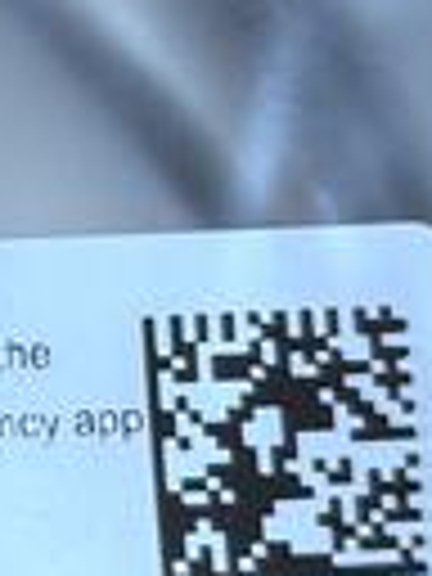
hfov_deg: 9.6
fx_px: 2429
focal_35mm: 146
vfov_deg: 13.5
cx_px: -392
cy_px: 216
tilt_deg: -83.6
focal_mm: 5.96
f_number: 1.6
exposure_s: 1/60
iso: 250
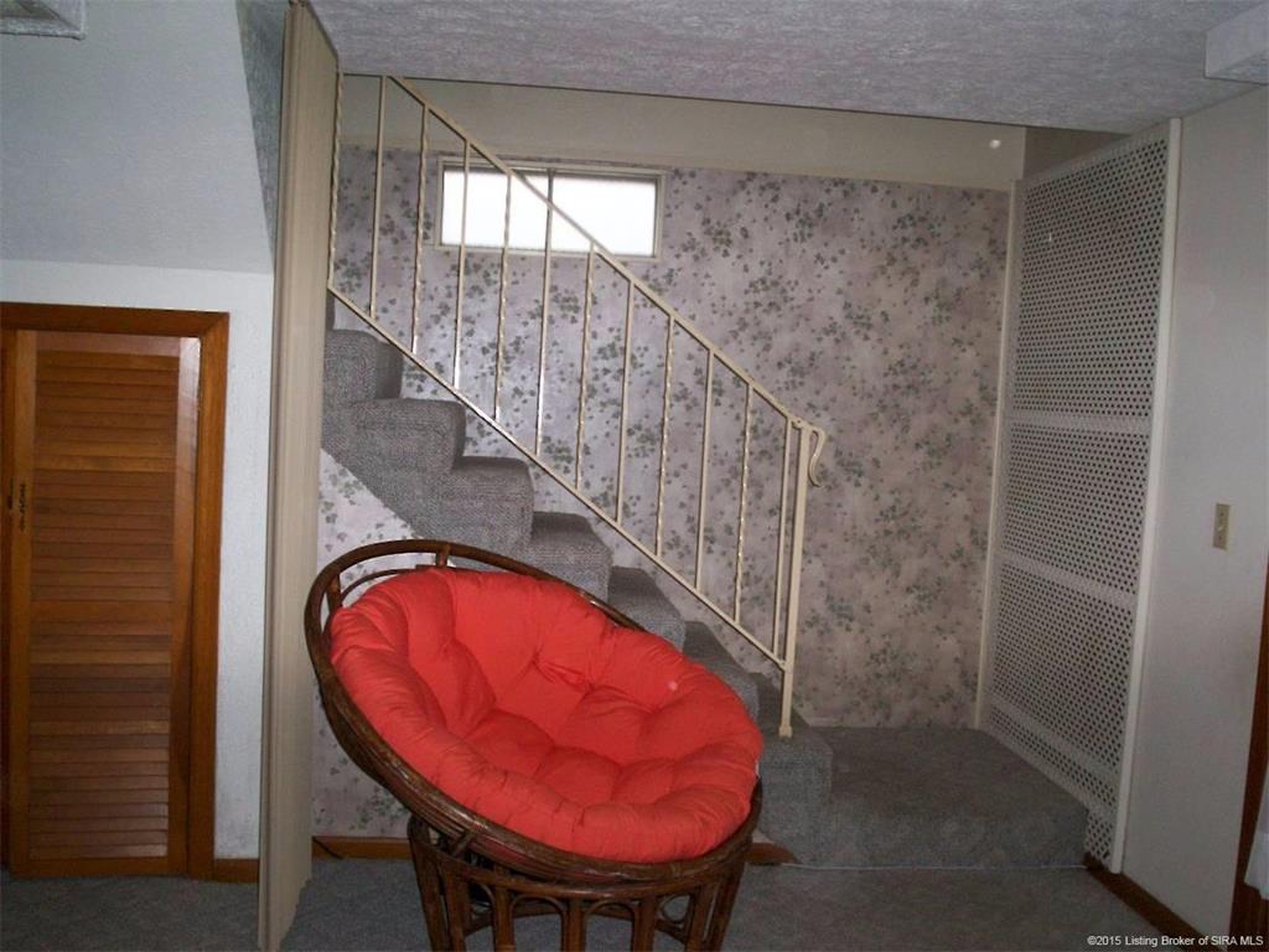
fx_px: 1320
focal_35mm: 36
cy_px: 476
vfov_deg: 39.7
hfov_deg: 51.4
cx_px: 634
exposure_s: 1/64
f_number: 4.5
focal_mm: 5.9
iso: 140
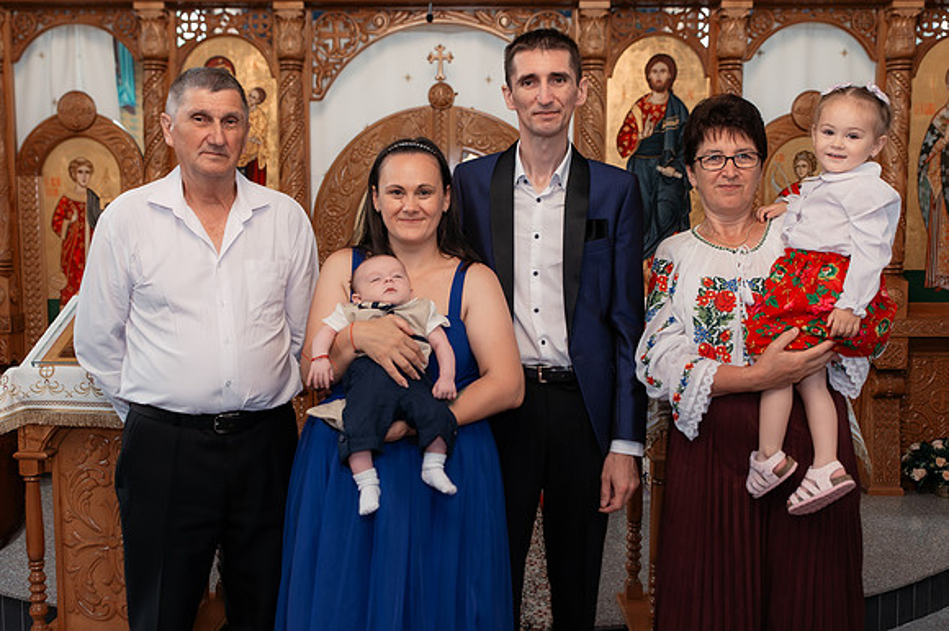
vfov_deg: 33.6
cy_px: 314
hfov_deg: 48.8
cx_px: 437
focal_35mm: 40
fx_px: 1045
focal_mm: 32
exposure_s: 1/250
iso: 2500
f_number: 3.5
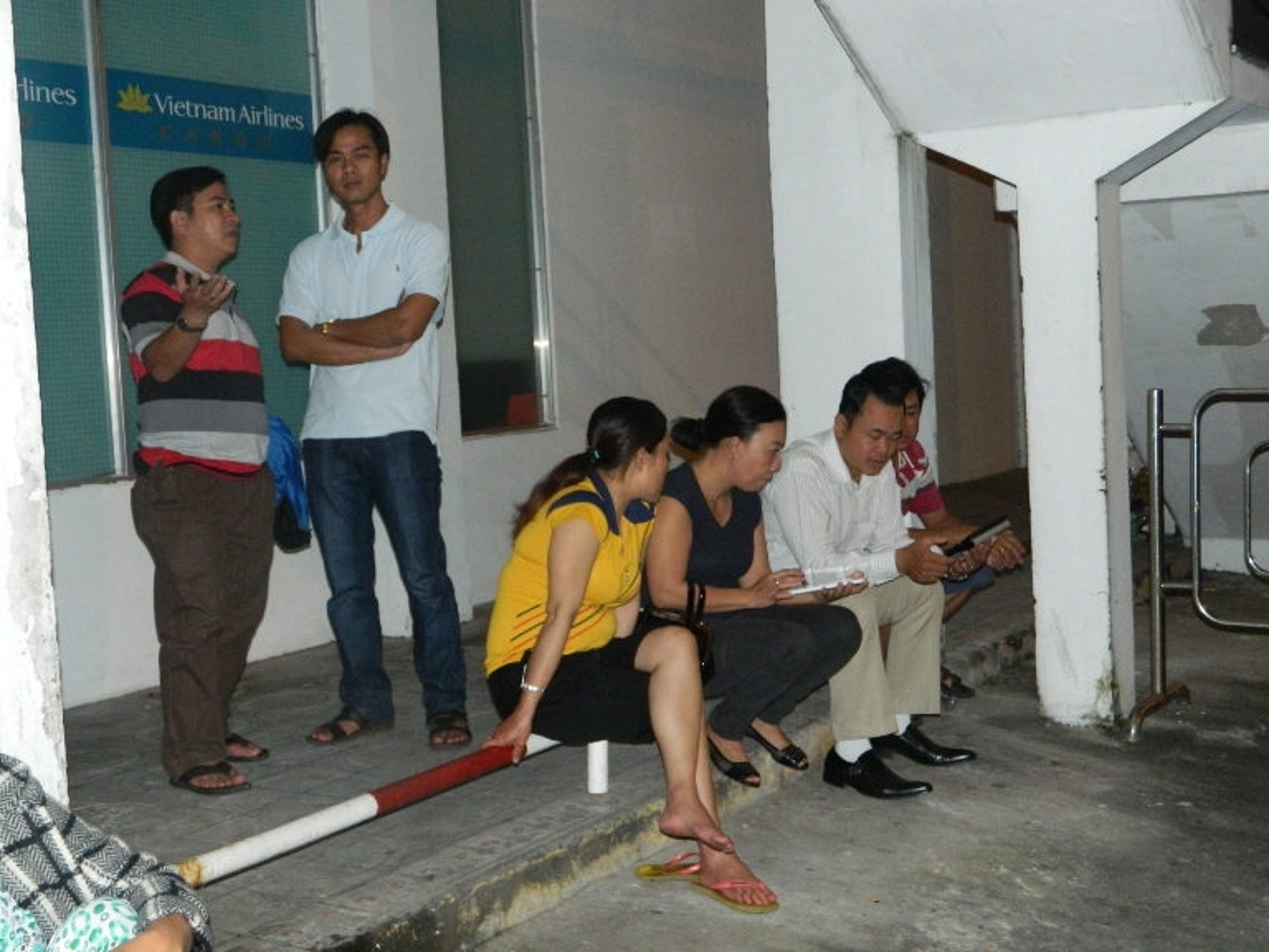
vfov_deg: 30.9
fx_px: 1723
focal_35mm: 47
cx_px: 634
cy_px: 476
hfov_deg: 40.4
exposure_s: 1/30
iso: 450
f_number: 3.6
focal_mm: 8.4
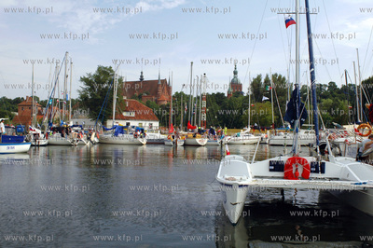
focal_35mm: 36
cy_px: 124
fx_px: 373
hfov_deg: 53.2
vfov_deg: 36.8
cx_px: 186
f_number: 8
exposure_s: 1/1000
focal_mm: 24
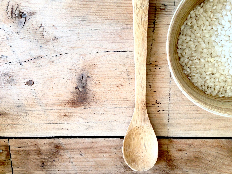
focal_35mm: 33
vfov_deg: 42.9
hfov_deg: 55.4
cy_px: 87
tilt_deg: -79.9
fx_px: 221
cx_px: 116
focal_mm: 4.12
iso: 64
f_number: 2.4
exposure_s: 1/20
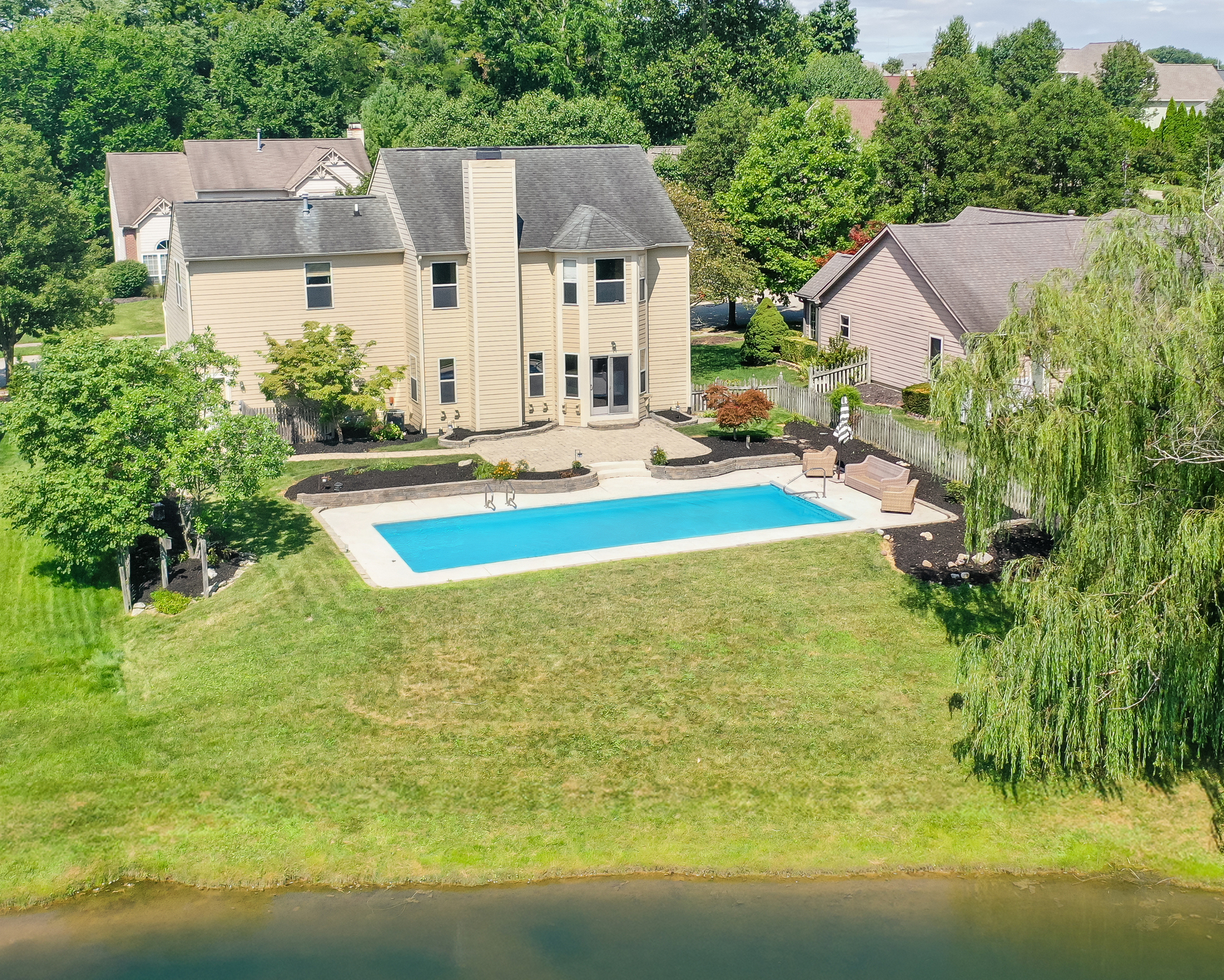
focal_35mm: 43
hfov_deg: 42.8
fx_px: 1558
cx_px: 676
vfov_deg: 34.9
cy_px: 438
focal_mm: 10.26
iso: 200
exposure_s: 1/3200
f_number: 2.8
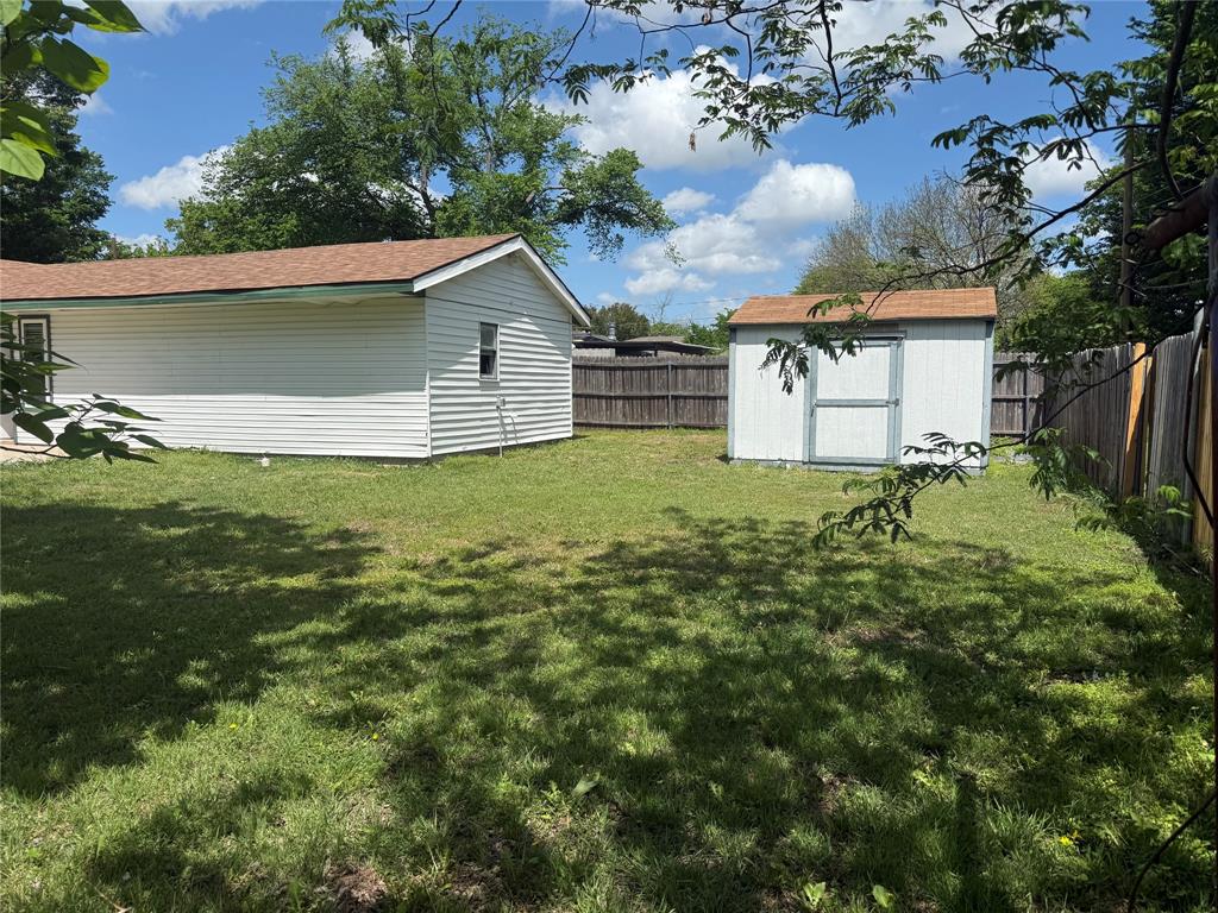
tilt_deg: -4.4
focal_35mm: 24
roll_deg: +0.2
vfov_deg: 56.8
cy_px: 456
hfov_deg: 71.6
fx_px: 844
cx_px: 609
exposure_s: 1/5714
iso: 80
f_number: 1.78
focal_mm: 6.76
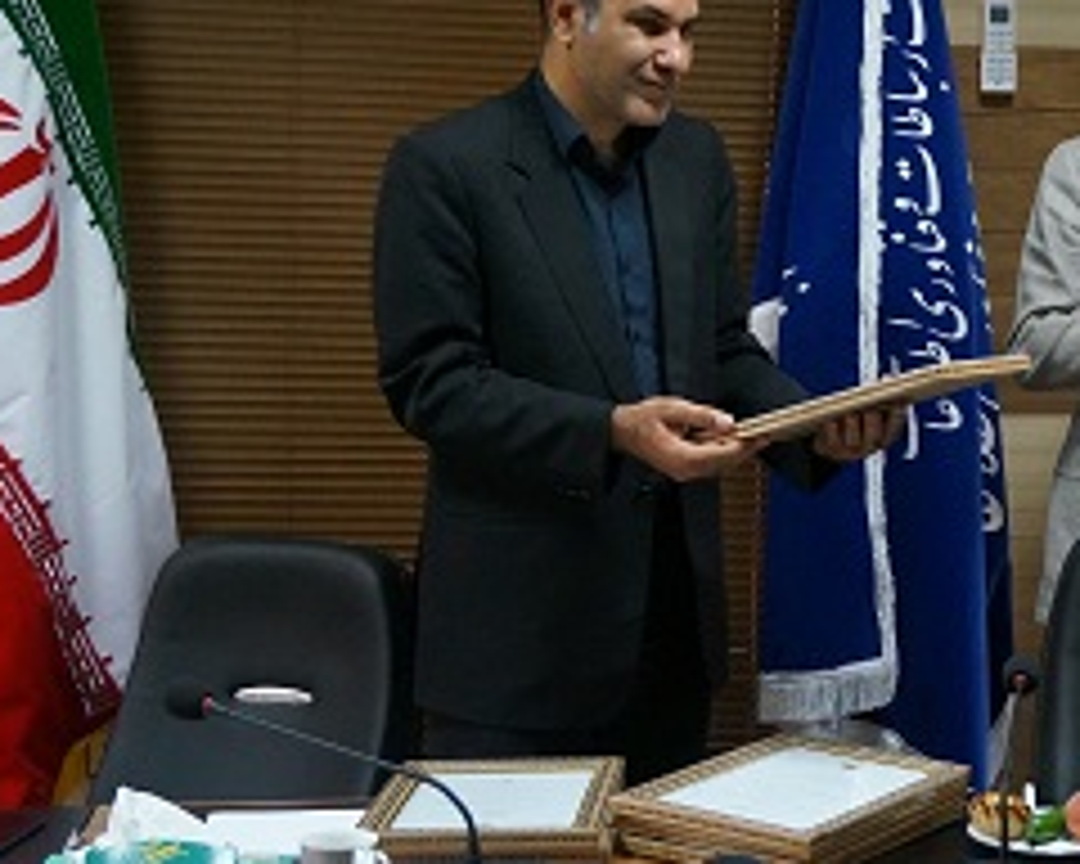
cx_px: 958
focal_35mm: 82
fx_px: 2621
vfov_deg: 18.7
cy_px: 279
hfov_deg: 22.7
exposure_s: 1/125
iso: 3200
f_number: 4.5
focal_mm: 28
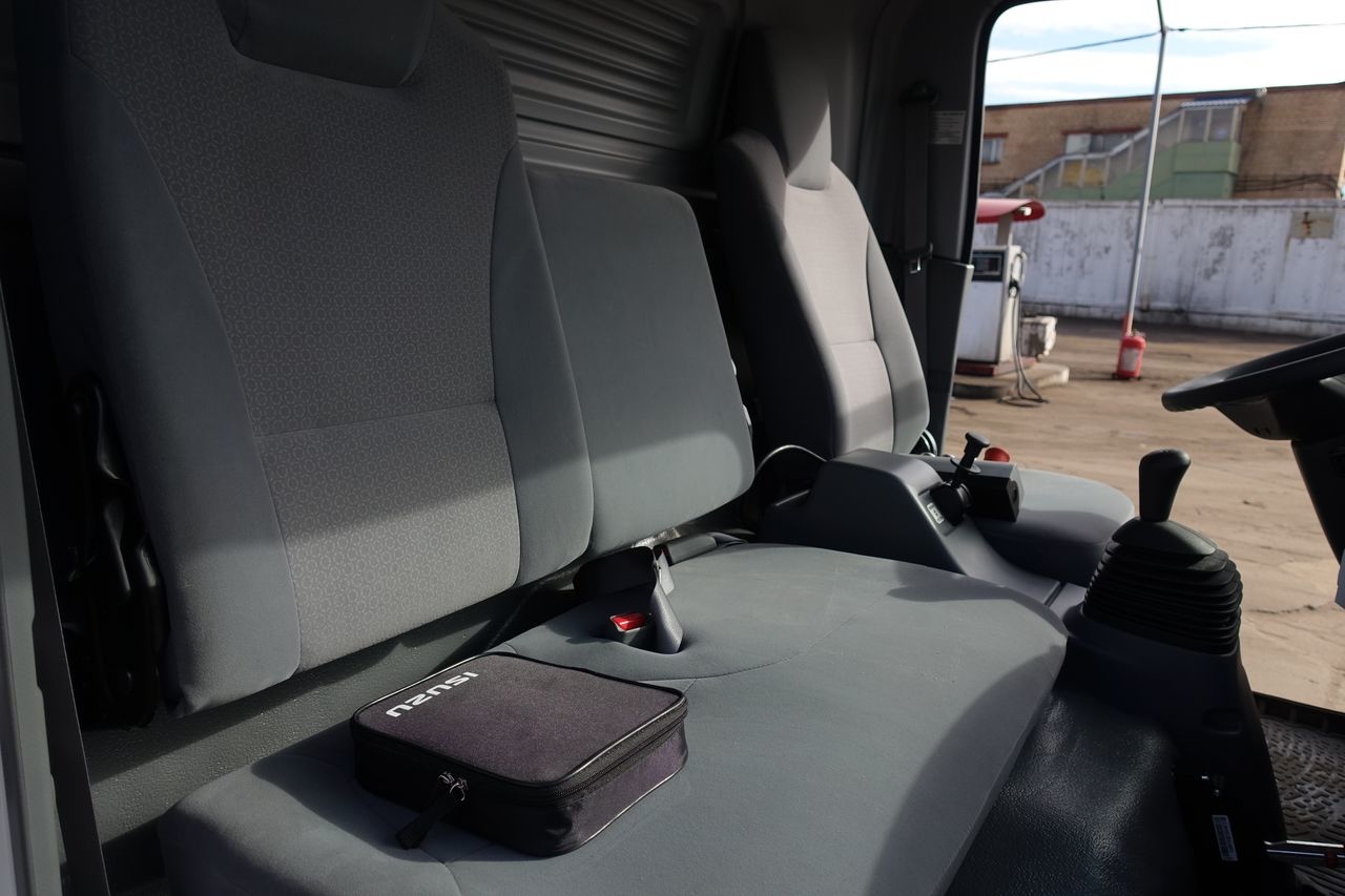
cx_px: 672
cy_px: 448
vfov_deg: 53.1
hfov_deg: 73.8
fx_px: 896
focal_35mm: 24
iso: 125
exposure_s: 1/800
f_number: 2.8
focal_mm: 8.8
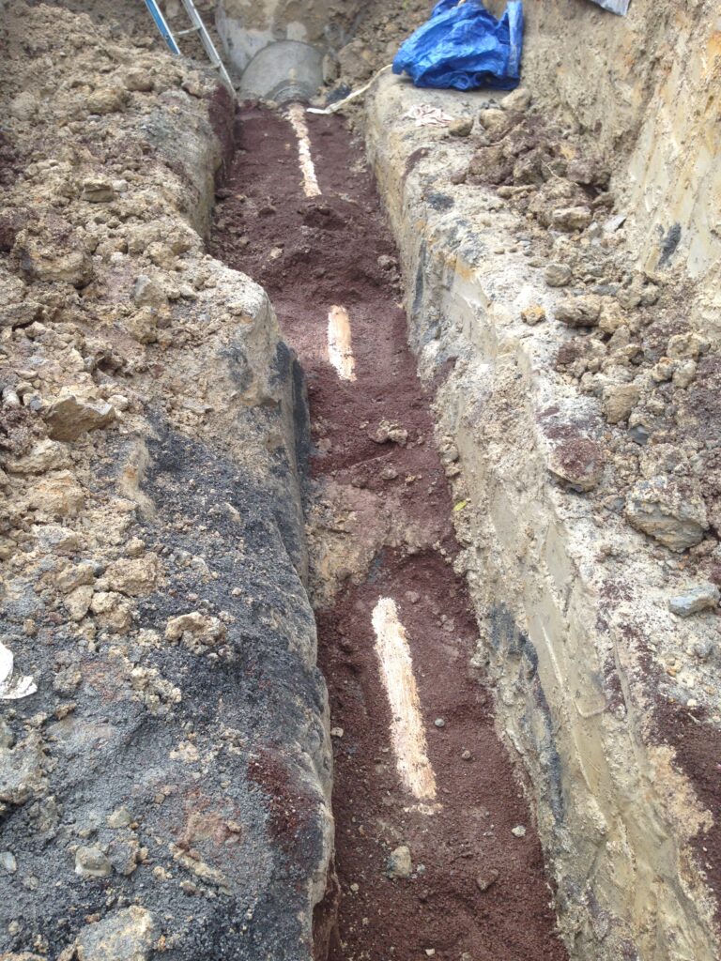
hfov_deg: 42.9
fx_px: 916
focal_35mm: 33
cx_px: 360
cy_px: 480
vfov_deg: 55.4
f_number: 2.4
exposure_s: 1/271
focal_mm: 4.12
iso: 50
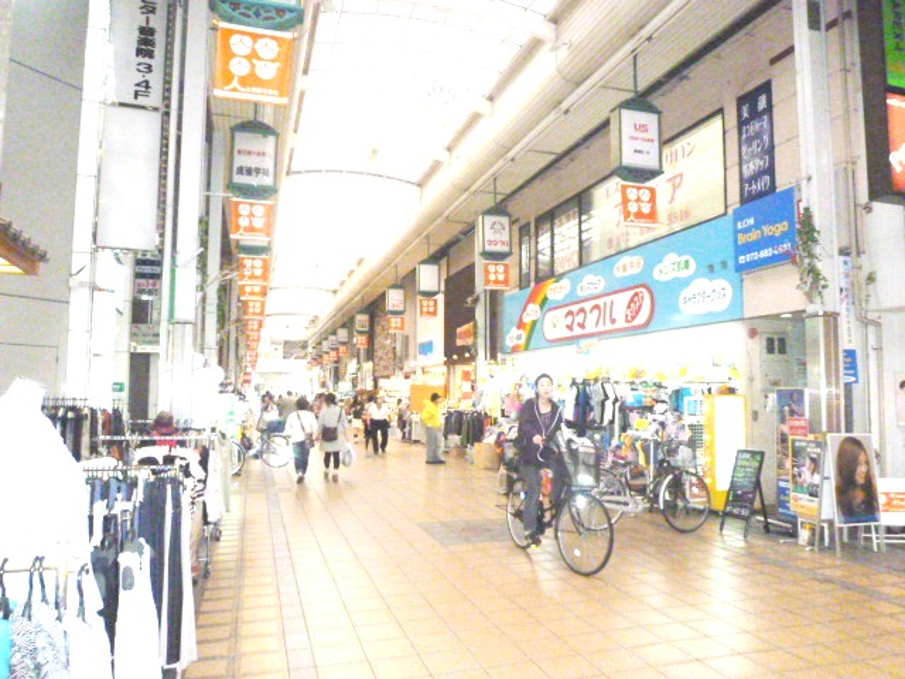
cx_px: 452
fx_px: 654
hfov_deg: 69.4
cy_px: 340
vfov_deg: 54.9
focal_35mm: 25
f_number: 2.8
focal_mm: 4.5
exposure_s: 1/250
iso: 1000
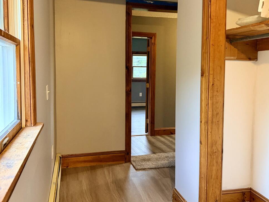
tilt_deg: -4.4
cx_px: 129
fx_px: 249
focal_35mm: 32
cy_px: 85
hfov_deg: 56.8
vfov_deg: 44.0
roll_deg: +0.1
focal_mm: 6.76
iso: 640
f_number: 1.78
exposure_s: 1/60
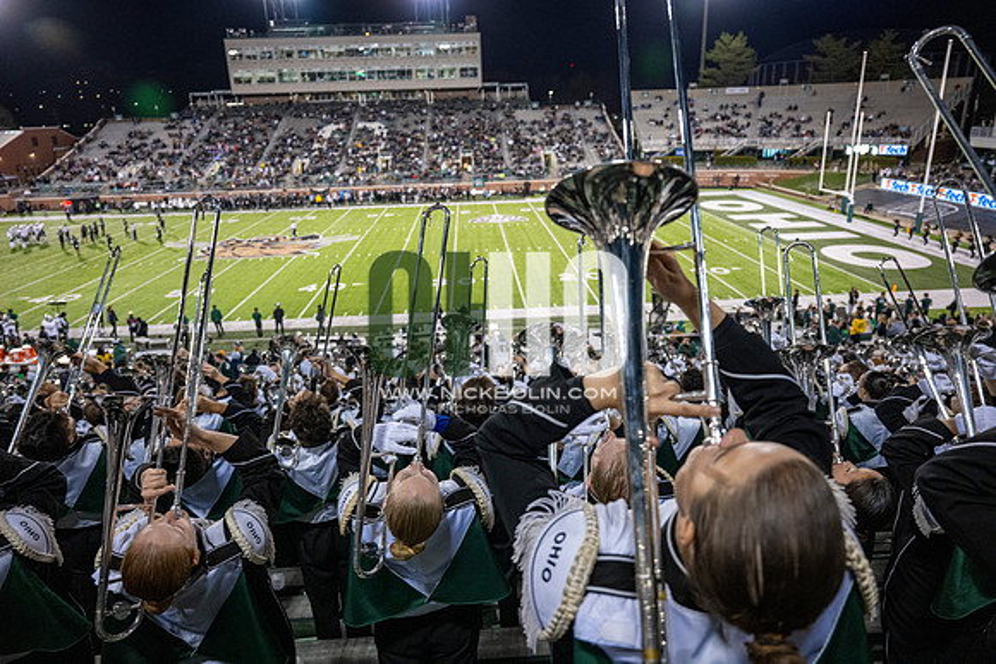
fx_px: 664
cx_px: 498
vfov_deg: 53.2
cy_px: 332
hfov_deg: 73.7
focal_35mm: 24
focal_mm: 24
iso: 2000
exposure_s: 1/500
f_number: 3.2
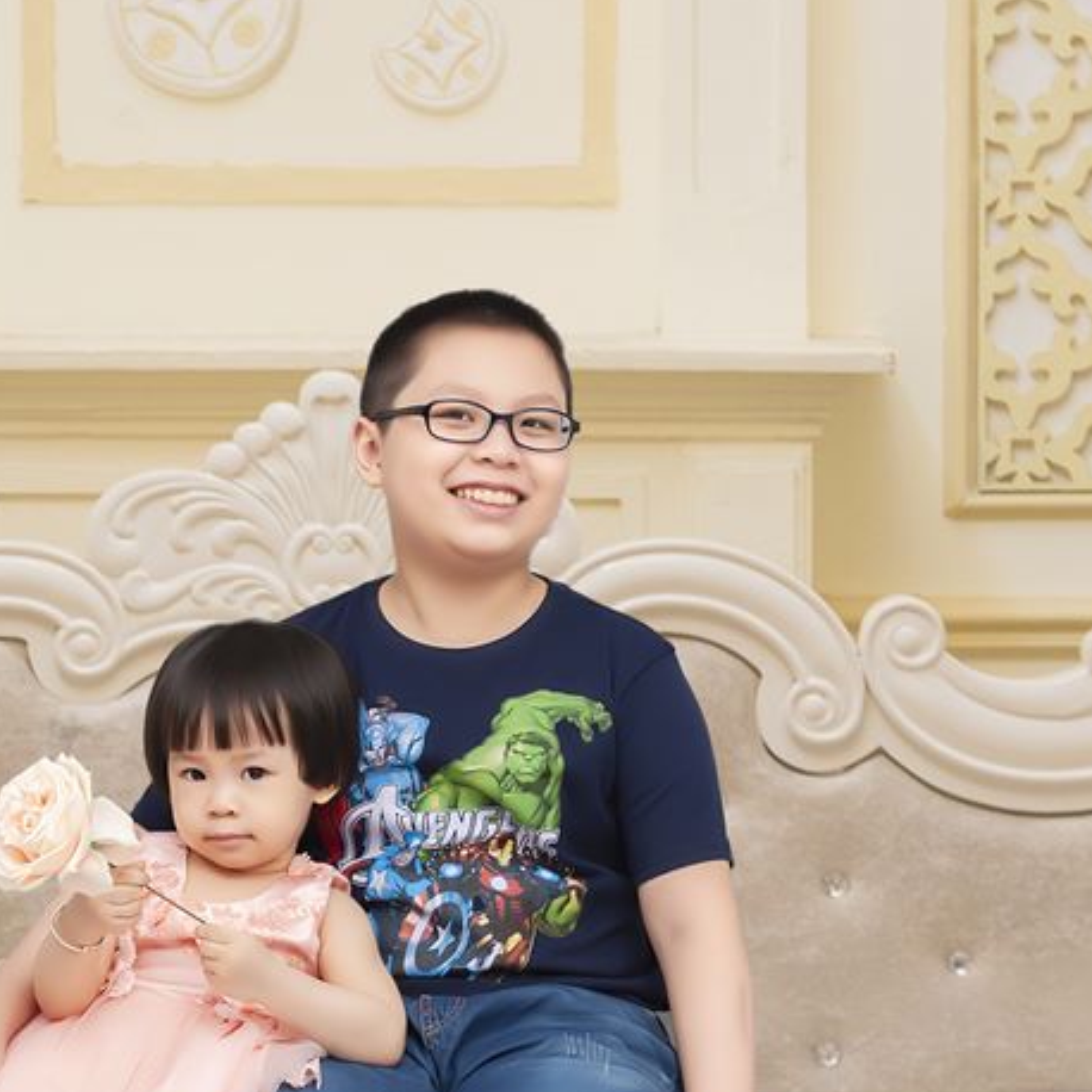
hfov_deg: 19.7
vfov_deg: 19.6
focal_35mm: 88
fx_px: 3141
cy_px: 746
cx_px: 408
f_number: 4.5
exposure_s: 1/125
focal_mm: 38
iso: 320
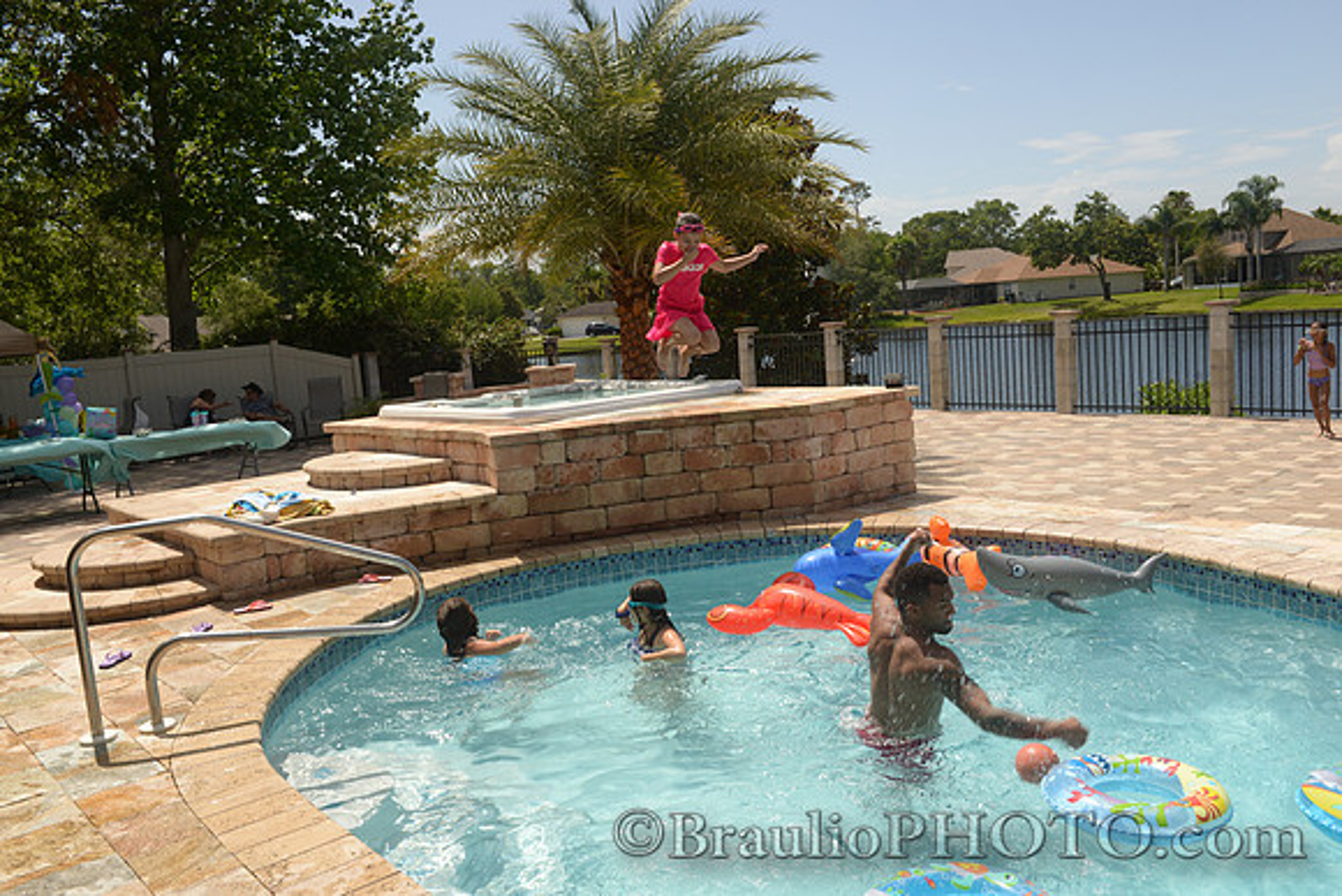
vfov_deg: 45.0
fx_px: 1081
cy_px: 448
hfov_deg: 63.6
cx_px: 671
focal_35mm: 29
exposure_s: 1/160
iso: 140
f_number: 13
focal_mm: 29
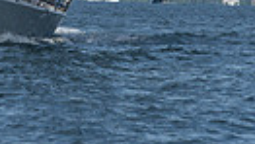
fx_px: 4400
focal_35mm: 650
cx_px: 57
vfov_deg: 1.9
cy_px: -370
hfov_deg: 3.3
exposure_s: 1/1000
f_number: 10
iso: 320
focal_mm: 140
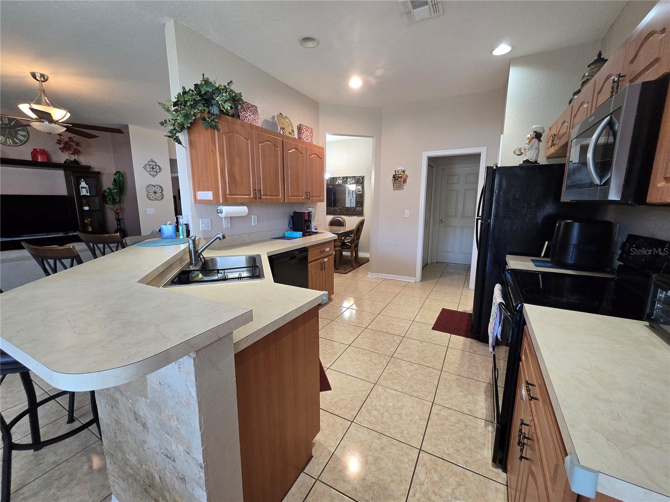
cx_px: 335
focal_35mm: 13
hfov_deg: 106.2
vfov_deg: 89.9
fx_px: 252
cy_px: 251
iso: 400
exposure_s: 1/60
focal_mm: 2.2
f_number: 2.2
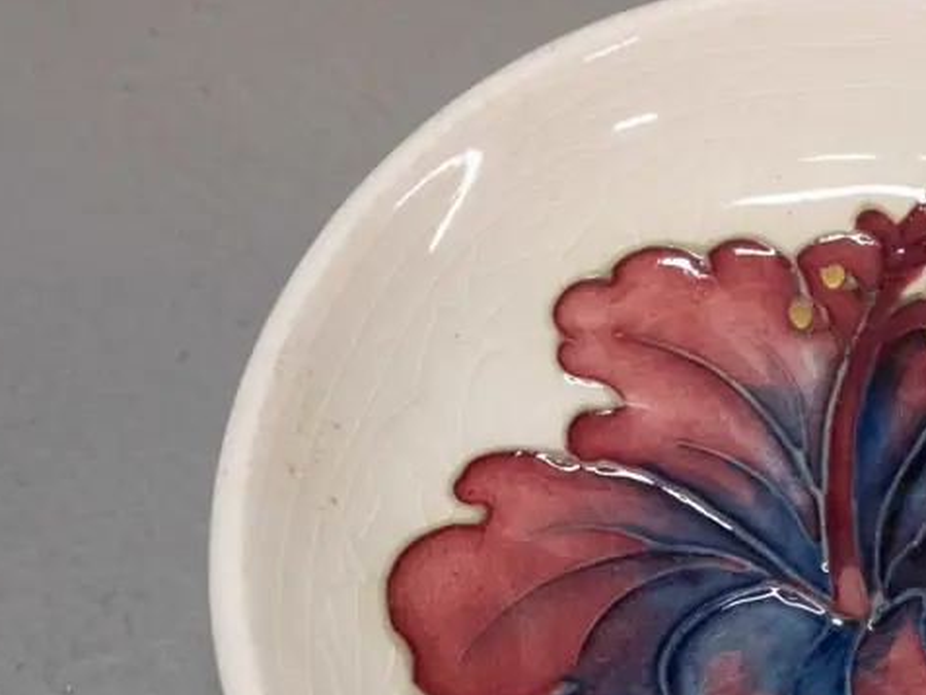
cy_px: 588
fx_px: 3799
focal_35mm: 142
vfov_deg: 10.4
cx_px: 844
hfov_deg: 13.8
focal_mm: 33
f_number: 6.3
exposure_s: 1/200
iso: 3200
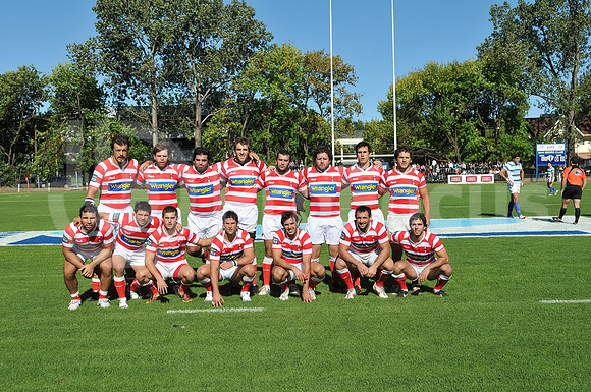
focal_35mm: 42
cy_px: 196
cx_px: 296
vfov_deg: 31.8
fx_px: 689
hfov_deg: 46.5
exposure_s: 1/2000
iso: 200
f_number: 5.6
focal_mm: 28
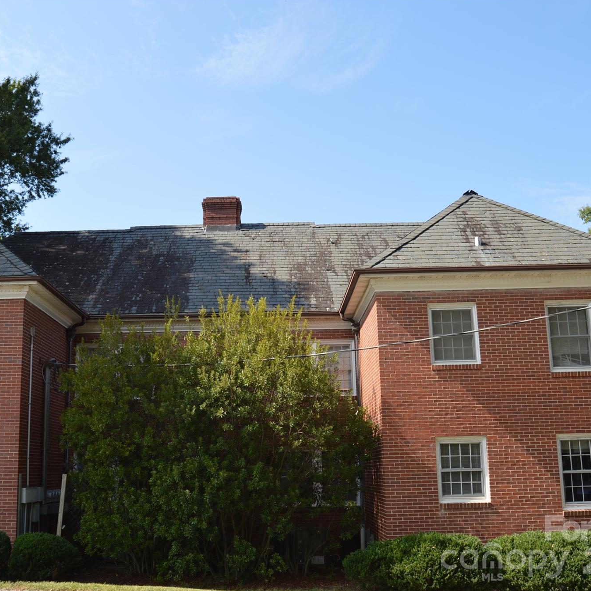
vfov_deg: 42.8
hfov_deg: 42.6
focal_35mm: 39
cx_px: 238
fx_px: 753
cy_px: 297
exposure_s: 1/200
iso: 100
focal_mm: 20
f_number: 7.1
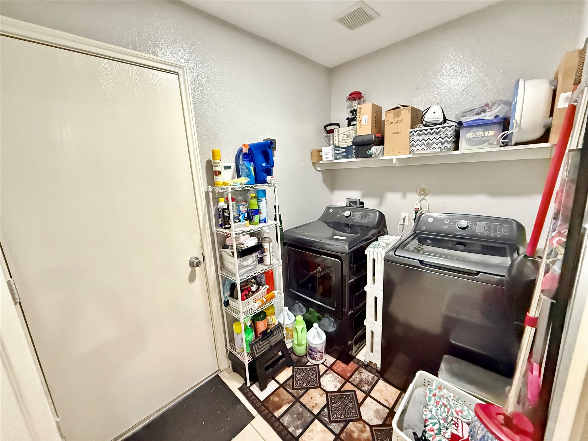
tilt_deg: -11.6
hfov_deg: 102.1
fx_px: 238
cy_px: 220
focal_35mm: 14
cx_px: 294
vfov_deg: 85.7
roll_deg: +3.6
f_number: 2.2
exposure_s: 1/40
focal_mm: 2.22
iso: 1250
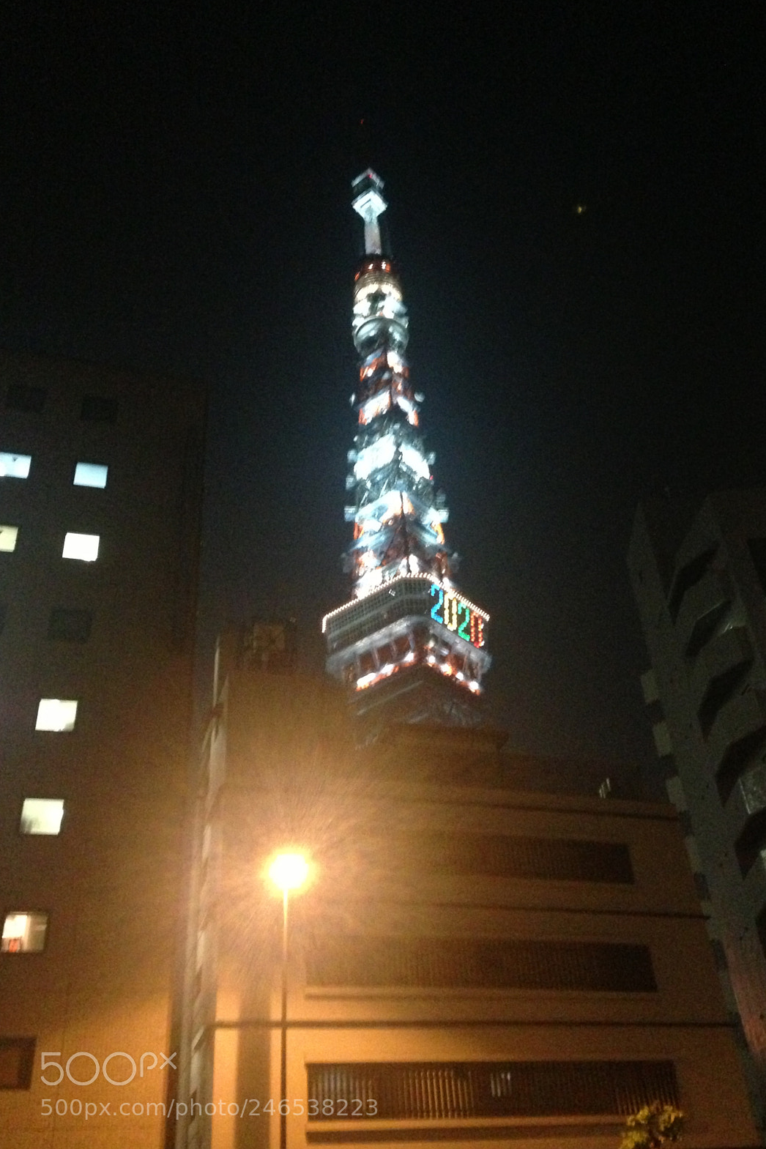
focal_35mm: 35
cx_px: 434
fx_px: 1117
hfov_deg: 37.8
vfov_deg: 54.4
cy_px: 579
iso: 800
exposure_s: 1/15
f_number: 2.4
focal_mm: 4.13
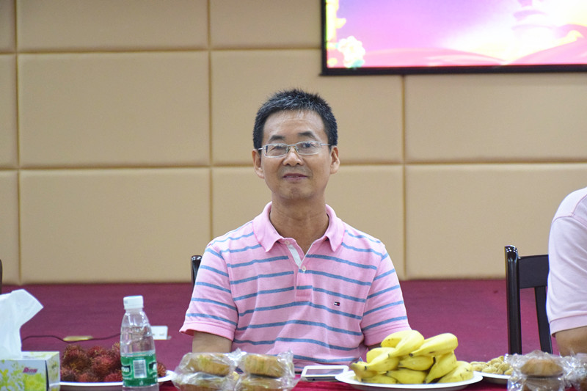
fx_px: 1614
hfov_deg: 20.6
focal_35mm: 99
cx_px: 294
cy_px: 196
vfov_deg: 13.8
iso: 2200
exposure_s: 1/60
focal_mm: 66
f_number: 5
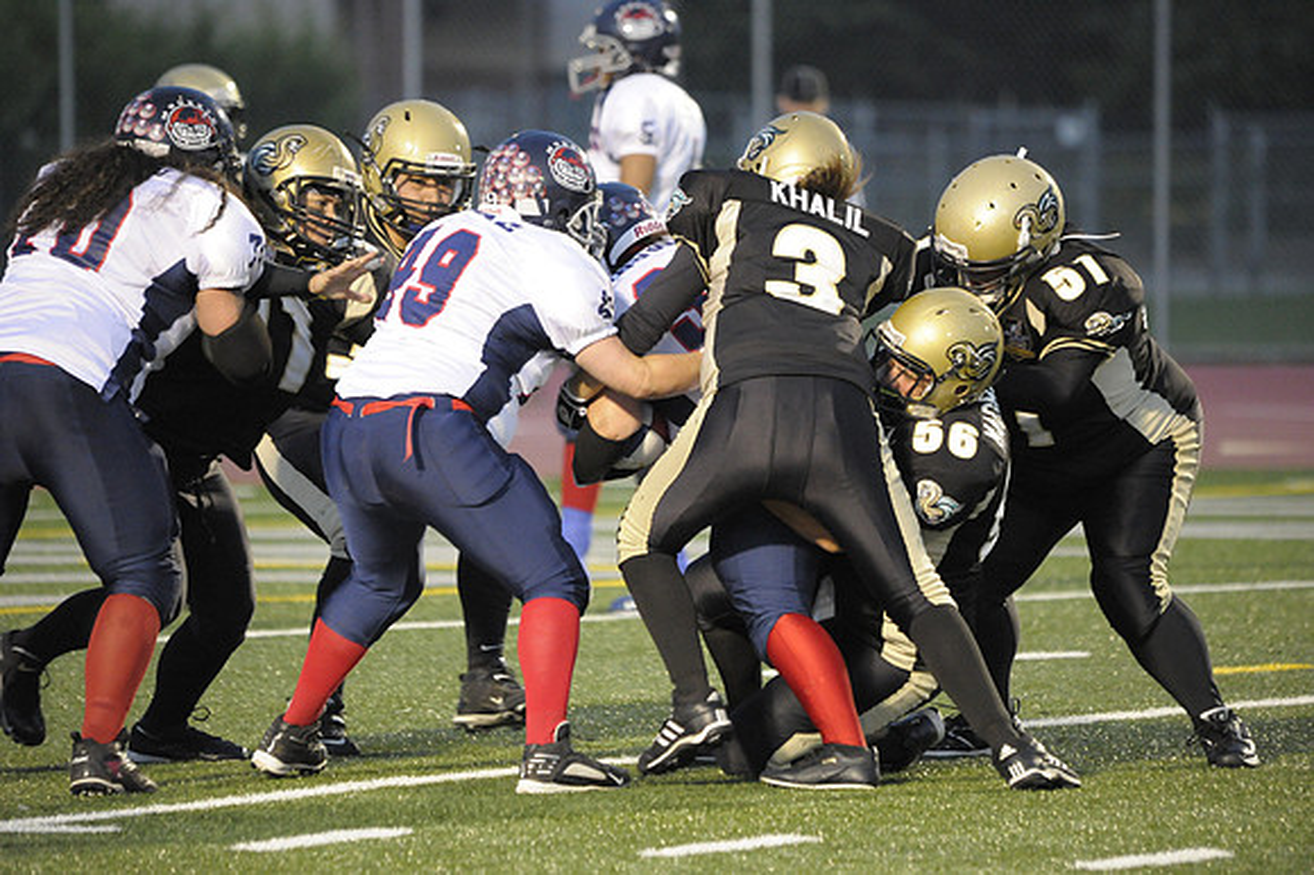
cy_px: 438
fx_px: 16415
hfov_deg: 4.6
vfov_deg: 3.1
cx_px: 657
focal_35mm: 450
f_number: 6.3
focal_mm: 450
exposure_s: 1/400
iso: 12800
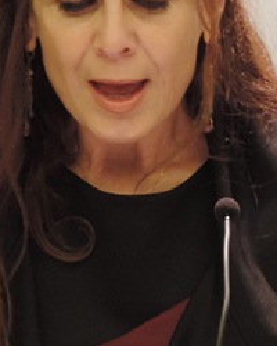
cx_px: 143
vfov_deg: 1.9
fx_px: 10248
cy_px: 167
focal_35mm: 1000
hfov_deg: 1.5
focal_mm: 71.3
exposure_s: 1/13
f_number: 4.8
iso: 800
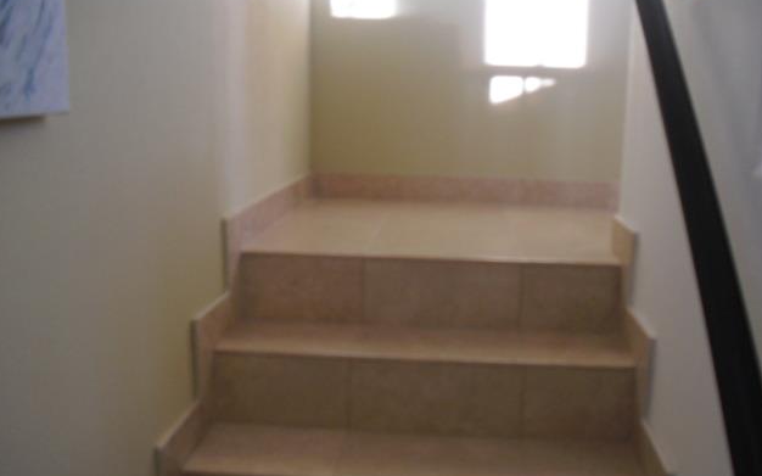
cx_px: 381
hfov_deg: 50.4
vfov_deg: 32.7
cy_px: 279
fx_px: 810
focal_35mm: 39
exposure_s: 1/80
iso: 200
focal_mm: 6.3
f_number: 3.1
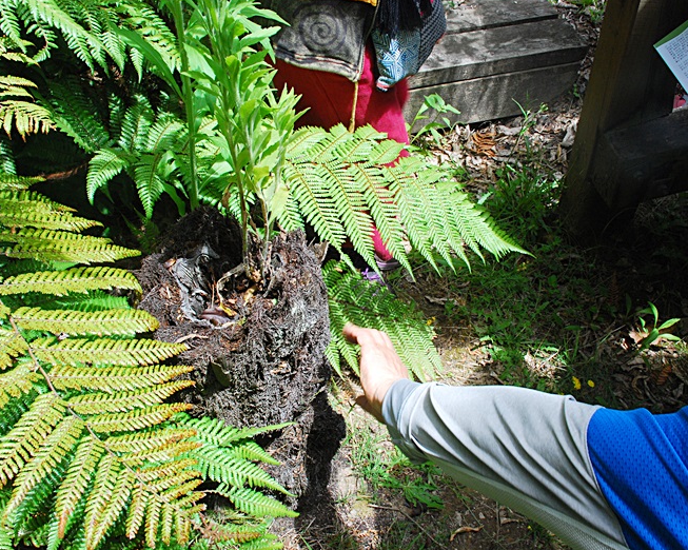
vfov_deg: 39.1
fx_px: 774
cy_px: 275
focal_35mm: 38
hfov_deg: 47.9
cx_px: 359
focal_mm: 22
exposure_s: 1/60
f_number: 16
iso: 400
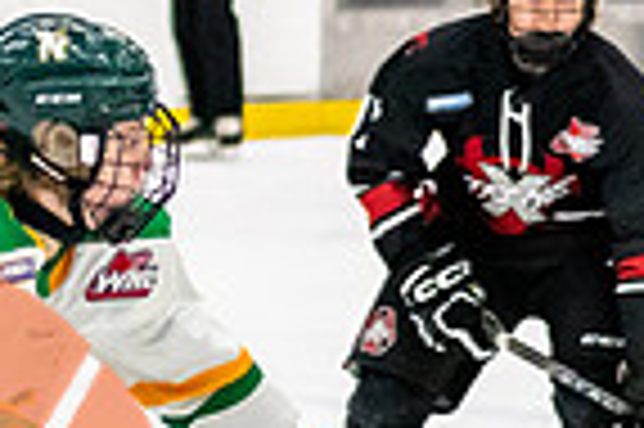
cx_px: 1680
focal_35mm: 505
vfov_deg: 2.7
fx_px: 9023
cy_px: 565
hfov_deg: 4.0
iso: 3200
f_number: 2.8
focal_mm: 75
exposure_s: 1/640
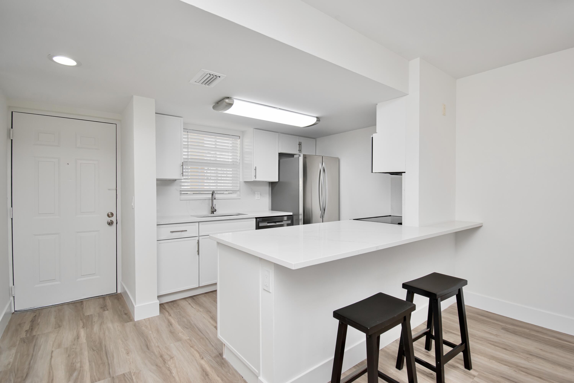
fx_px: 263
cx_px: 287
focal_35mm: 16
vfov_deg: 72.1
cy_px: 192
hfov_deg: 95.0
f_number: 5.6
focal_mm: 11
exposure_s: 1/125
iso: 400
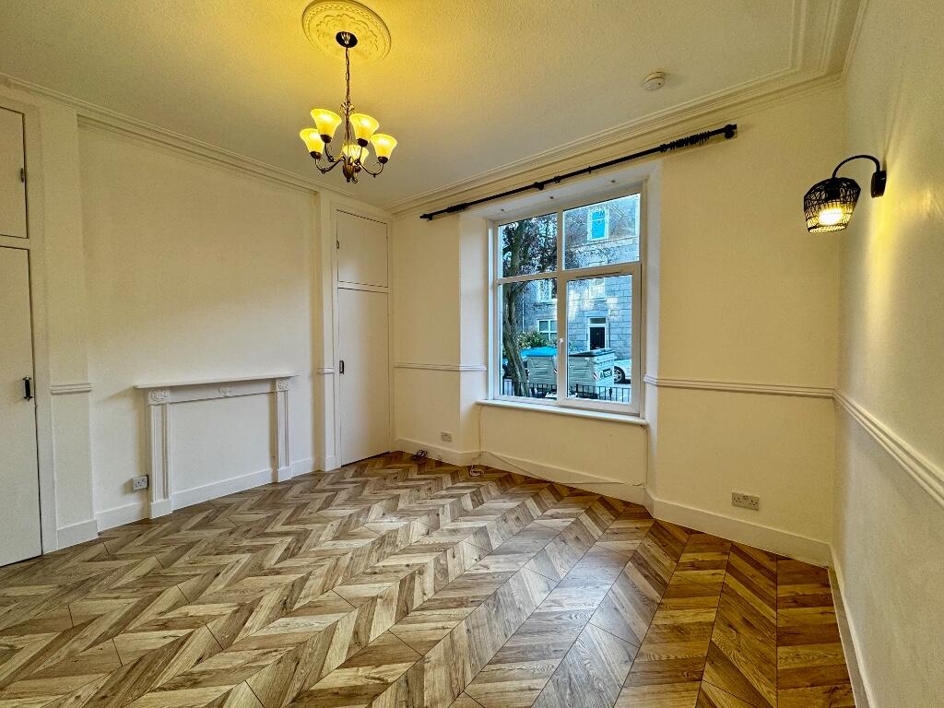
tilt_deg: -2.3
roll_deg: +0.7
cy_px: 354
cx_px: 472
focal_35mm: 14
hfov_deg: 102.1
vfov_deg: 85.7
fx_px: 382
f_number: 2.2
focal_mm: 2.22
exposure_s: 1/100
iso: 50
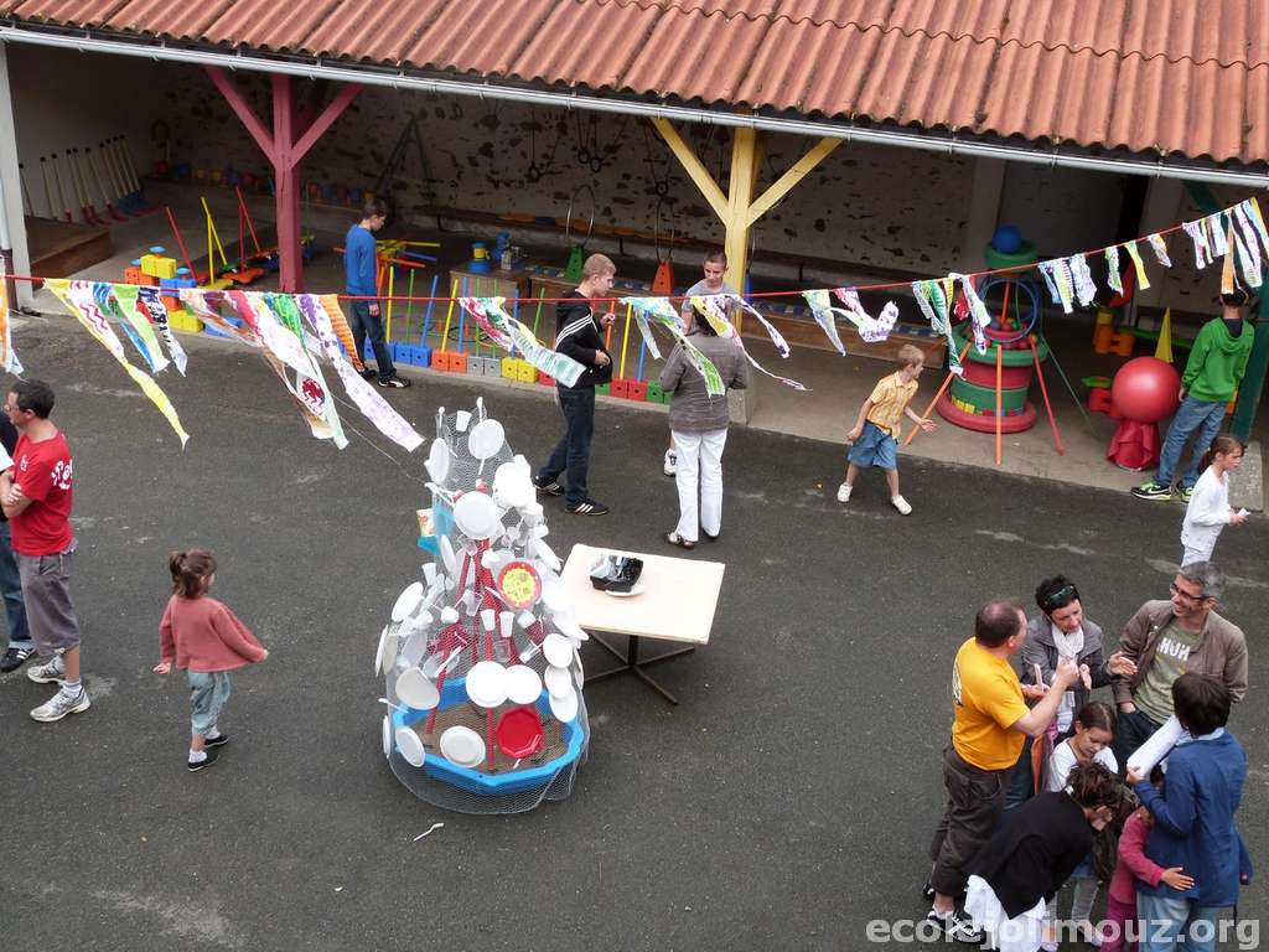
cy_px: 476
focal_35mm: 40
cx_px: 634
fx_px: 1466
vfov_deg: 36.0
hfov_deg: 46.8
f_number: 5
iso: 100
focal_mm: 7.1
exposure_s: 1/200
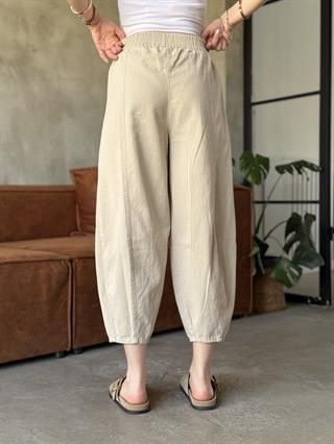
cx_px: 167
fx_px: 617
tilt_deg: -2.1
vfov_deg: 39.6
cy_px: 222
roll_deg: +0.5
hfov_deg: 30.3
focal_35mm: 48
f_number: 1.78
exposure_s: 1/60
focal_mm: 6.76
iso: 100
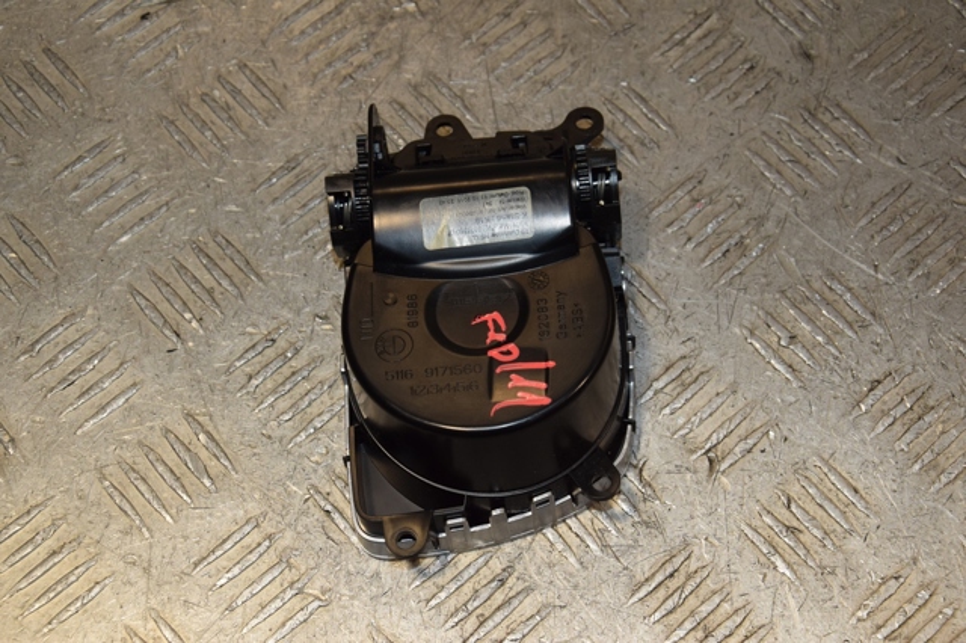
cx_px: 483
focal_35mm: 68
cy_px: 322
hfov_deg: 29.9
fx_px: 1810
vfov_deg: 20.1
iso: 800
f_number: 7.1
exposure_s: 1/200
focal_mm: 45
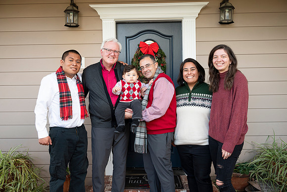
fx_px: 263
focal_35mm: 33
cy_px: 96
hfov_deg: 57.2
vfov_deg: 40.0
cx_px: 144
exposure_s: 1/100
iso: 400
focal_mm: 33
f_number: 4.8
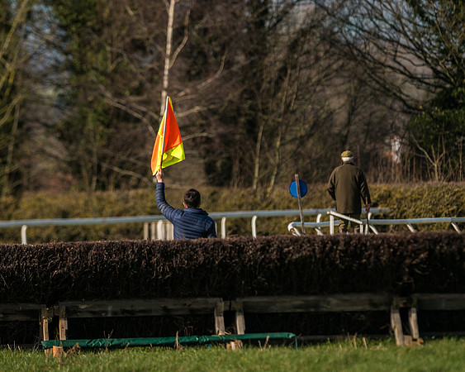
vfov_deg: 2.5
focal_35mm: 609
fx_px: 8380
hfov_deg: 3.2
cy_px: 136
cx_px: 176
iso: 100
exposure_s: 1/2000
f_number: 5
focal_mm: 400
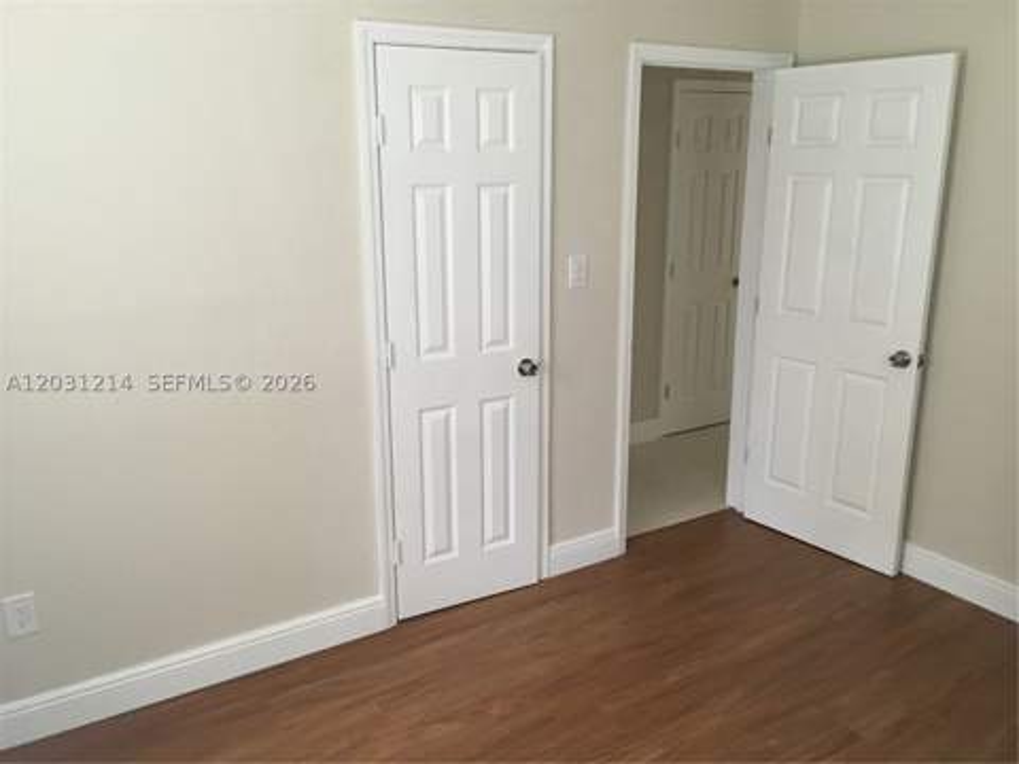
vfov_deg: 48.2
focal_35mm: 29
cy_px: 382
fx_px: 854
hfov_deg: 61.7
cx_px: 510
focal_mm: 4.15
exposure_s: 1/10
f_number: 2.2
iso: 80
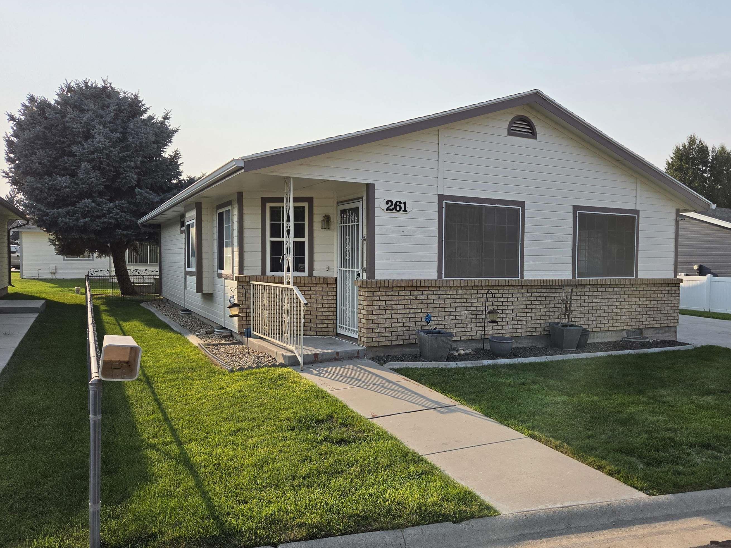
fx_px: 570
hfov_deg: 65.0
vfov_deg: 51.3
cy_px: 289
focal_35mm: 27
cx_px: 420
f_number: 1.8
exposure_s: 1/5595
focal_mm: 5.4
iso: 80
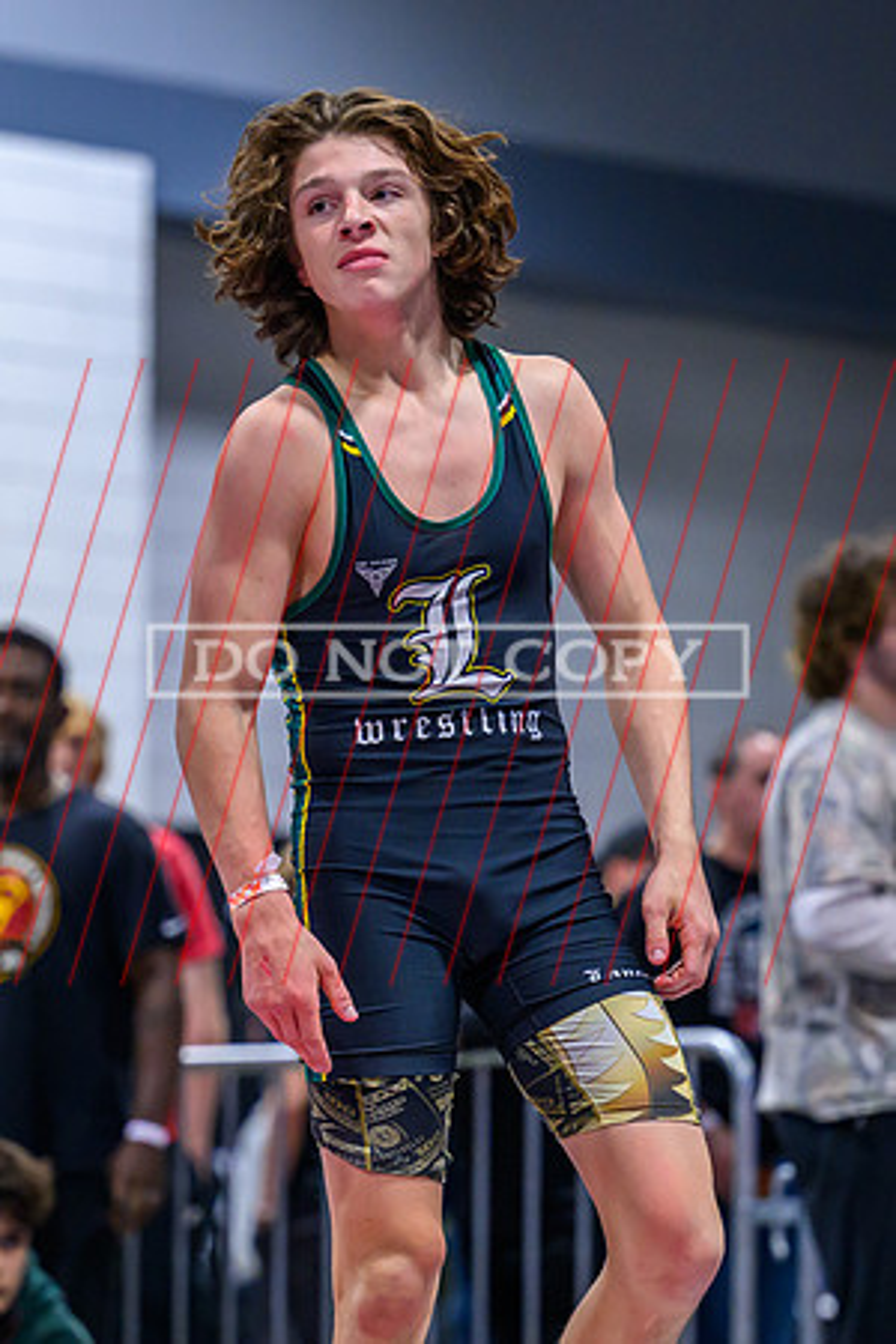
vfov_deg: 8.0
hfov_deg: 5.3
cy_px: 752
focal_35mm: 257
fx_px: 9598
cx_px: 454
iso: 3200
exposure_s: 1/800
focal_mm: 120
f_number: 2.8
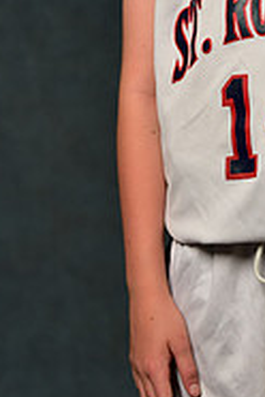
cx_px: 296
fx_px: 3378
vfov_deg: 6.7
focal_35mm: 306
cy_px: -85
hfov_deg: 4.5
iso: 250
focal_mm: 98
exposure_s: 1/250
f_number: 4.5
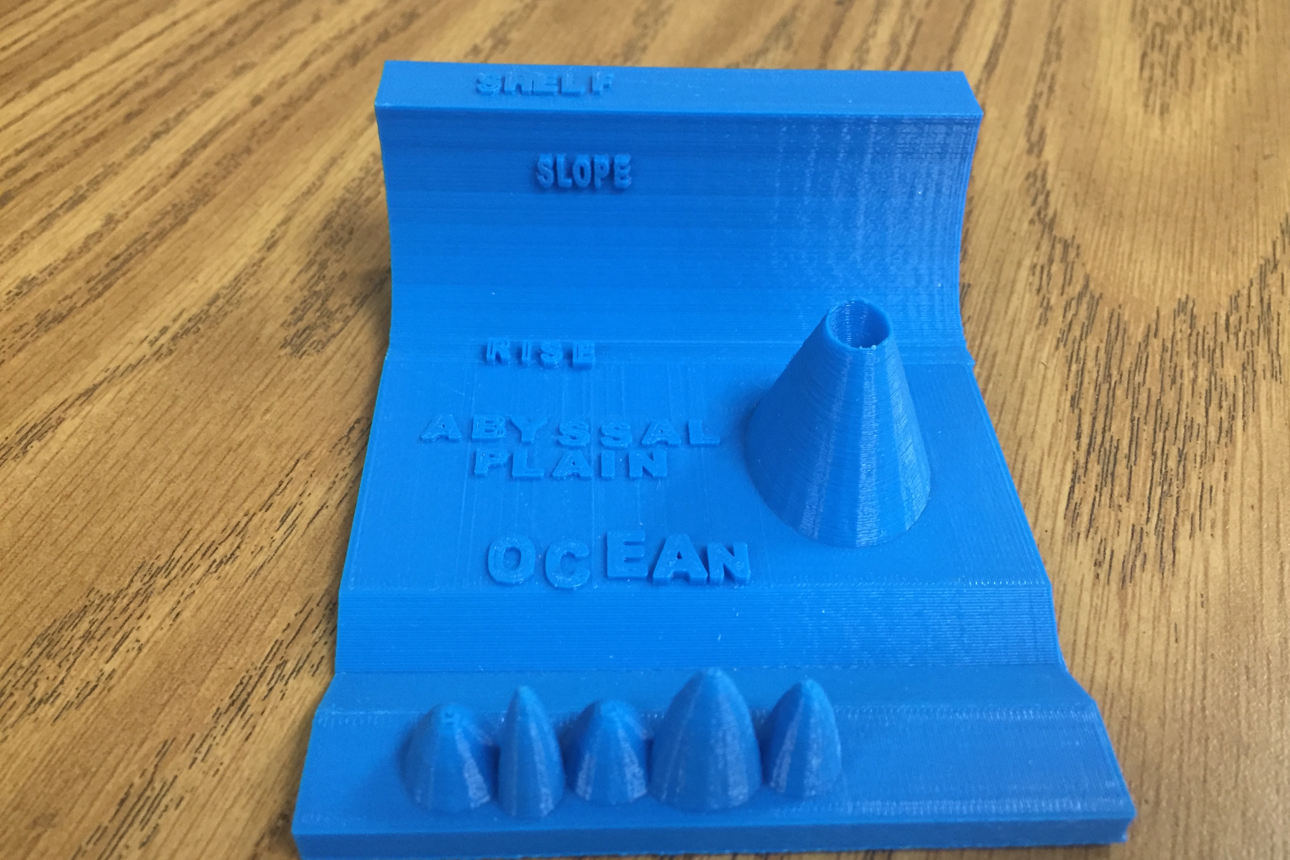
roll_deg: -5.2
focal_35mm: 31
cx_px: 662
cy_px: 427
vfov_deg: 42.3
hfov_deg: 60.3
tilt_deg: -44.8
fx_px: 1111
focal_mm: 4.15
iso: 160
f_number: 2.2
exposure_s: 1/30
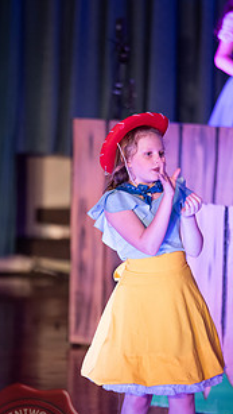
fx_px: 3367
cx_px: 156
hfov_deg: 4.0
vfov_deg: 7.0
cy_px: 239
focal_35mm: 307
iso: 1400
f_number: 2.8
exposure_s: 1/200
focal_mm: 200
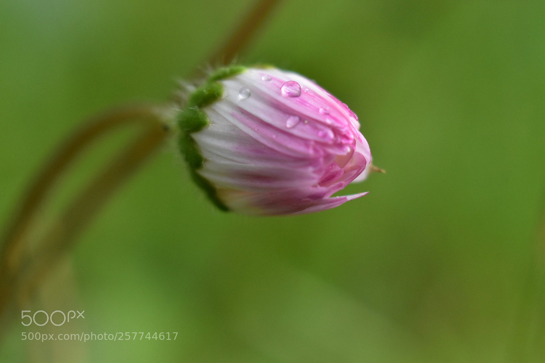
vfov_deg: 16.5
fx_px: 1249
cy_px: 182
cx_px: 272
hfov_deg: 24.6
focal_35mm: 82
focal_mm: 55
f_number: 5.6
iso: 1600
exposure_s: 1/100
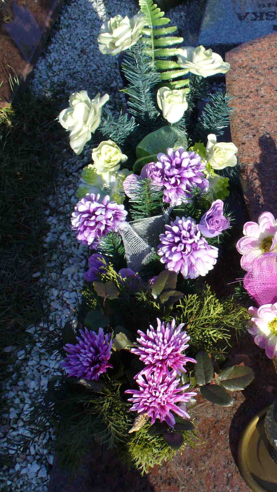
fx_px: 705
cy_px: 246
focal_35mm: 54
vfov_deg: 38.5
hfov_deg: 20.9
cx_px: 320
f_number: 5.6
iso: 80
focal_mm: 6.1
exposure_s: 1/200
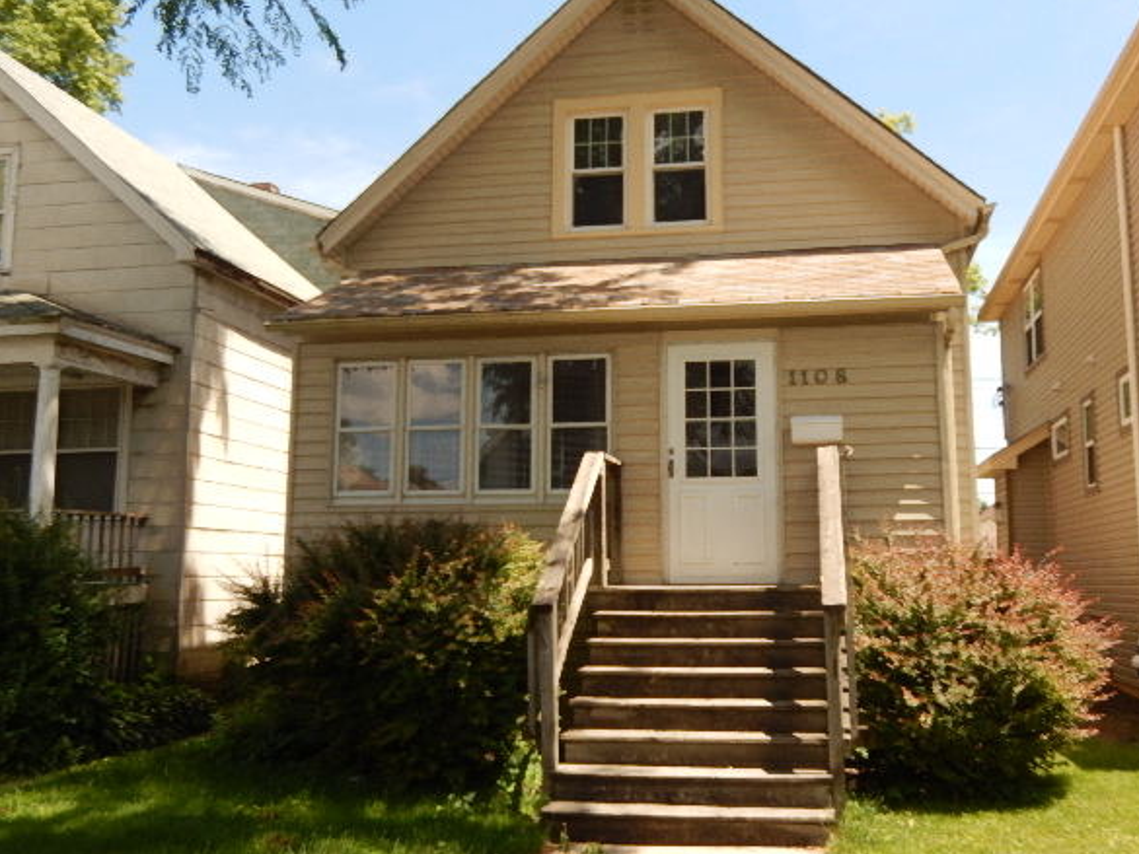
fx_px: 1152
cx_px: 621
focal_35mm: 35
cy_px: 418
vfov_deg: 40.7
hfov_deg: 52.5
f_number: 3.8
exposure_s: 1/800
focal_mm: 5.7
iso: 125
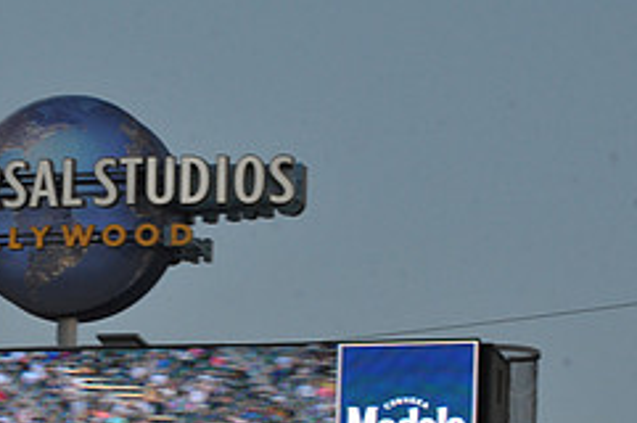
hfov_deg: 5.0
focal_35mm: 409
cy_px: 460
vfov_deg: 3.3
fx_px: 7227
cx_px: 93
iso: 1250
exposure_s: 1/320
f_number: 9
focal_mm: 170
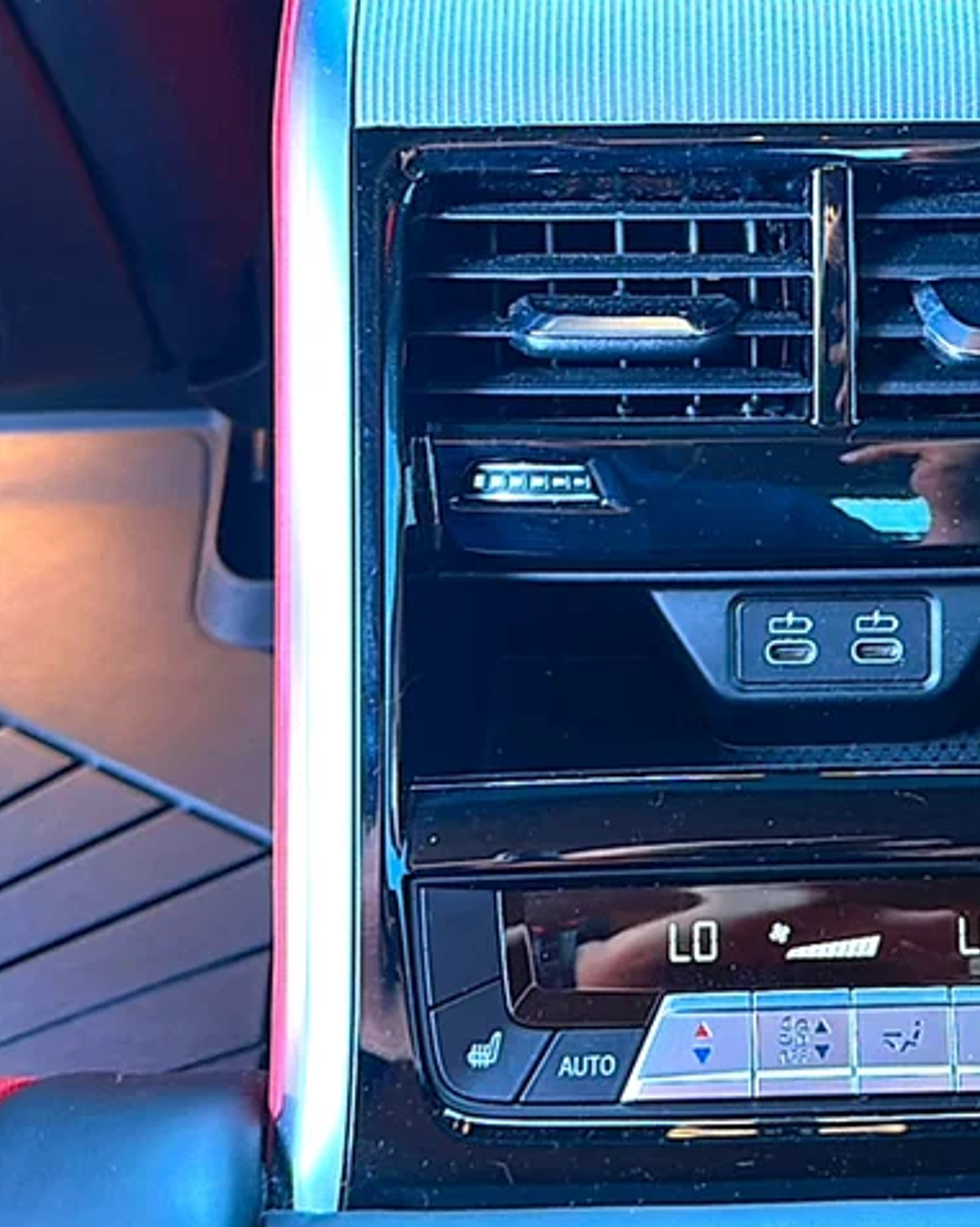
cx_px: 831
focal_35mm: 43
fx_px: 1560
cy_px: 650
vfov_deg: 42.9
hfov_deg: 33.5
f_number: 1.78
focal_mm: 6.86
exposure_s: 1/41
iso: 400
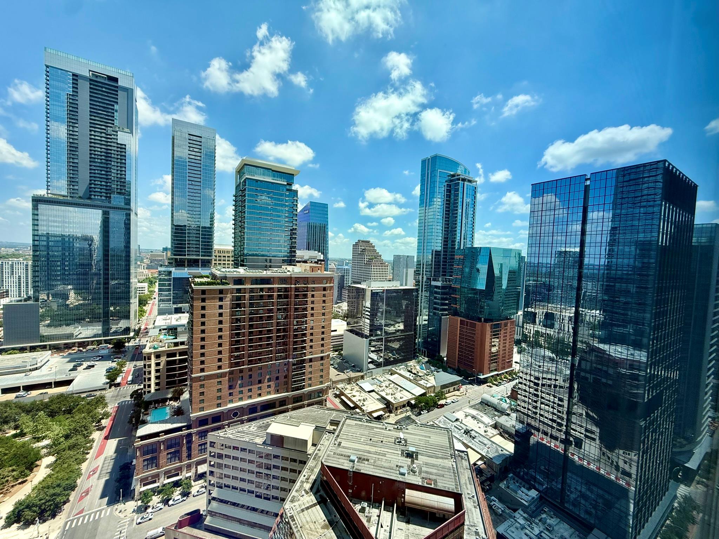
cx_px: 360
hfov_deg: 102.1
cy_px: 270
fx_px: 291
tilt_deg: -2.1
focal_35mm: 14
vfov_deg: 85.7
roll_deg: -2.3
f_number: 2.2
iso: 50
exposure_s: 1/1033
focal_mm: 2.22
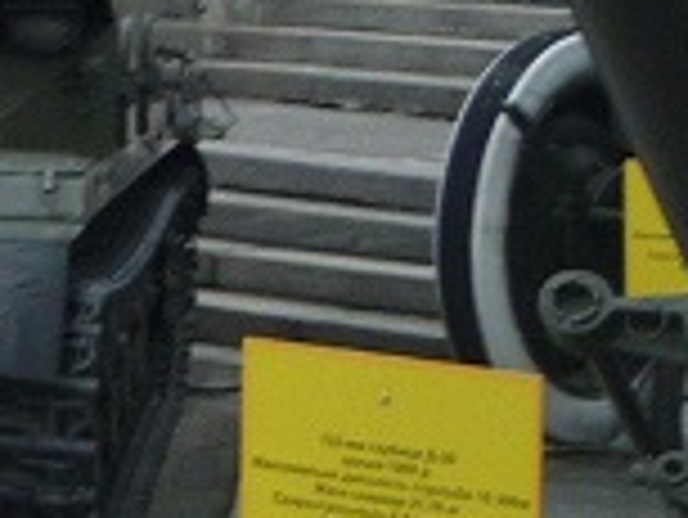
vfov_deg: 7.2
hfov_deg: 8.2
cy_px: -342
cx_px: -1421
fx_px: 3998
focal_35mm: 201
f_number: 4
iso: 100
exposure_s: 1/125
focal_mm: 5.2
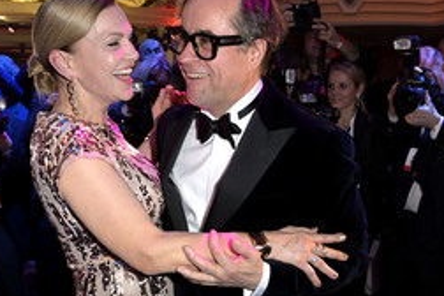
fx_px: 530
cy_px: 201
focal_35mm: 43
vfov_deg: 30.9
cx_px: 202
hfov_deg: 45.4
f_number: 5
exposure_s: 1/250
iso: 6400
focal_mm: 24
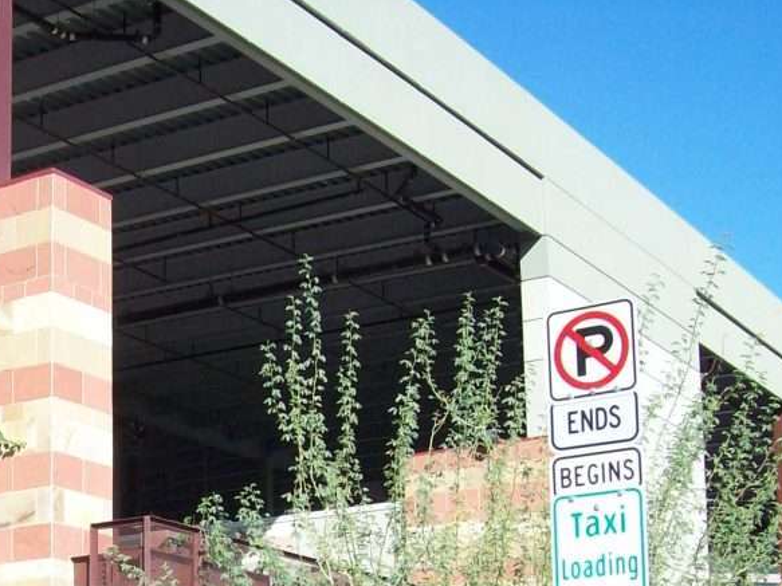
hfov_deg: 23.9
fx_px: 1784
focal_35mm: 79
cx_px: 48
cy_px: 640
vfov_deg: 18.0
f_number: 4.8
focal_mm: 6
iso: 80
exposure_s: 1/301
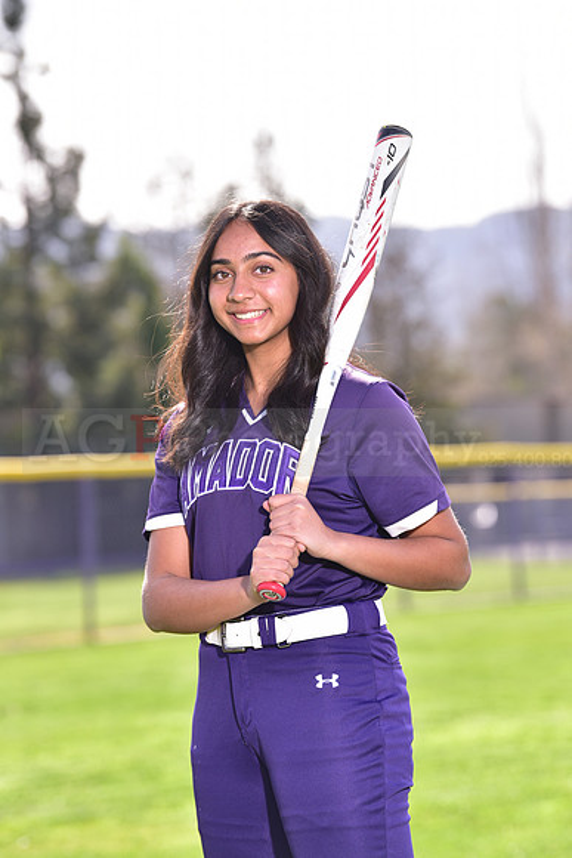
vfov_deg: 12.8
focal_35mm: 160
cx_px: 286
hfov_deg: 8.6
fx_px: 3811
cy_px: 429
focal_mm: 160
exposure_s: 1/250
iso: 100
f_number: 5
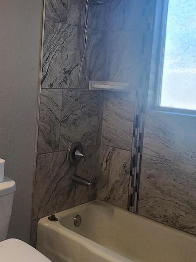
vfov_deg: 42.5
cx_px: 5
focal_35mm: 44
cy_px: 92
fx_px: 332
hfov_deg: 30.8
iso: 64
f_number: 2.2
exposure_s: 1/60
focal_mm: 1.74
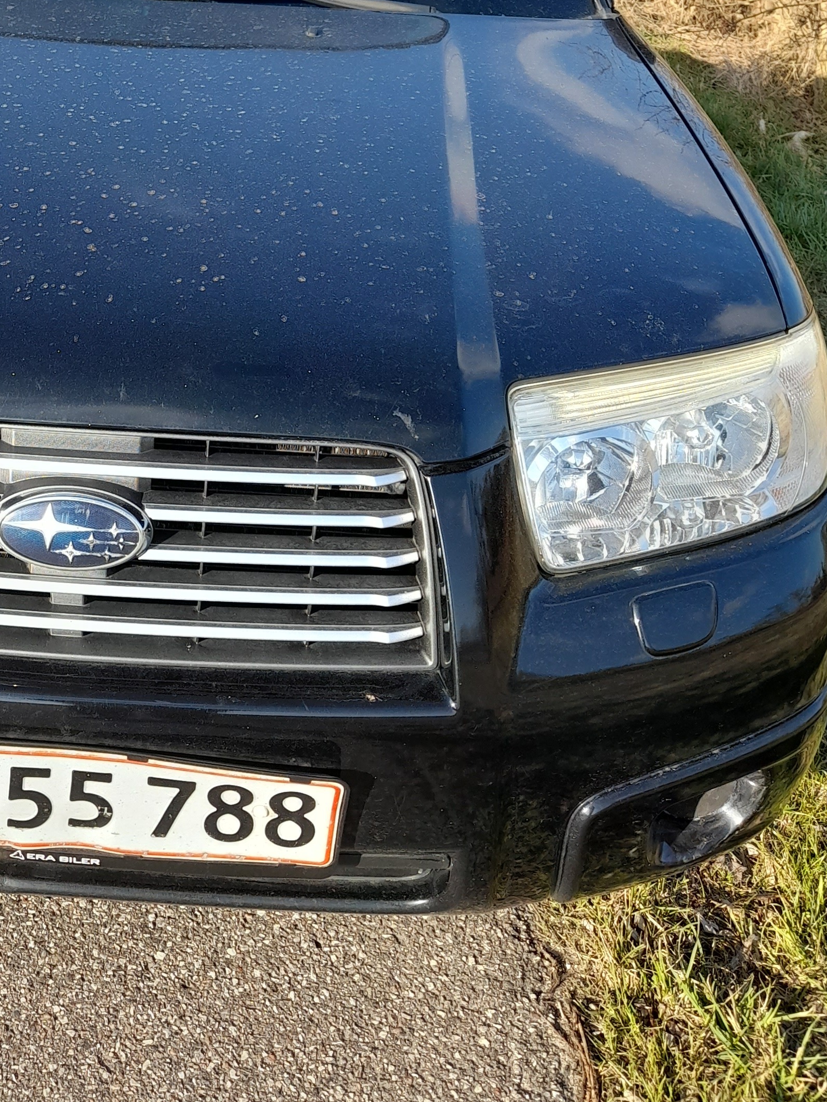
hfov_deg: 29.8
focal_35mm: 47
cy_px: 214
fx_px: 1497
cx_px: 106
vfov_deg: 38.8
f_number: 2
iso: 20
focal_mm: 4.6
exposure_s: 1/250
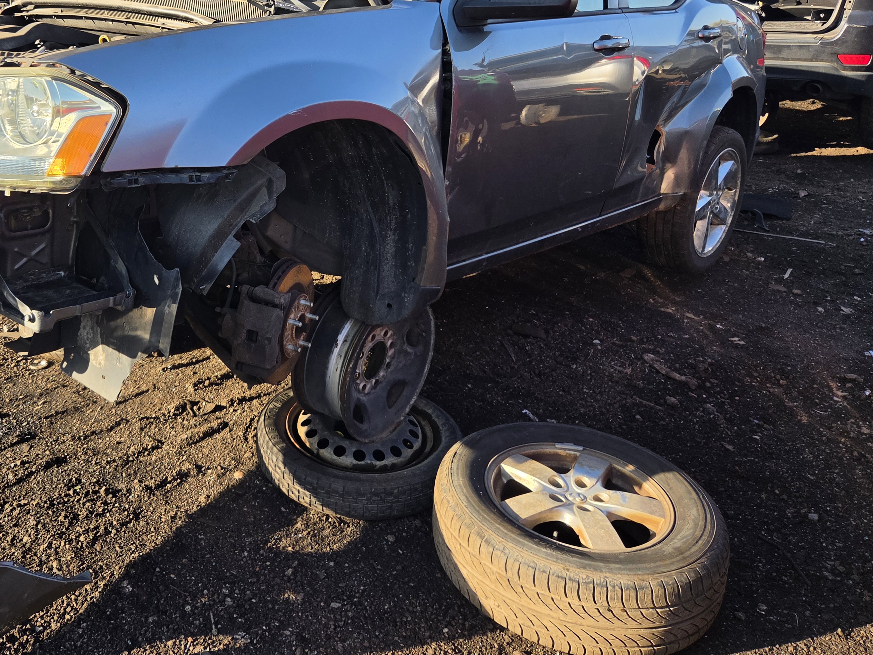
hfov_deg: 51.1
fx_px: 883
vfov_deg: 39.7
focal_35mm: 35
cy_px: 169
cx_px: 256
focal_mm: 5.4
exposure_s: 1/1854
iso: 80
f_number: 1.8
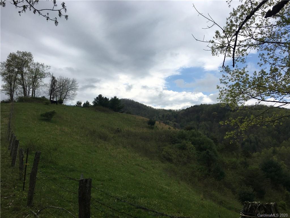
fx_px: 243
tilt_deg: +8.8
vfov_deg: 48.2
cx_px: 145
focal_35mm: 29
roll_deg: +1.5
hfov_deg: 61.7
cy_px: 109
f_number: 2.2
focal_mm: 4.15
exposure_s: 1/1789
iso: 25
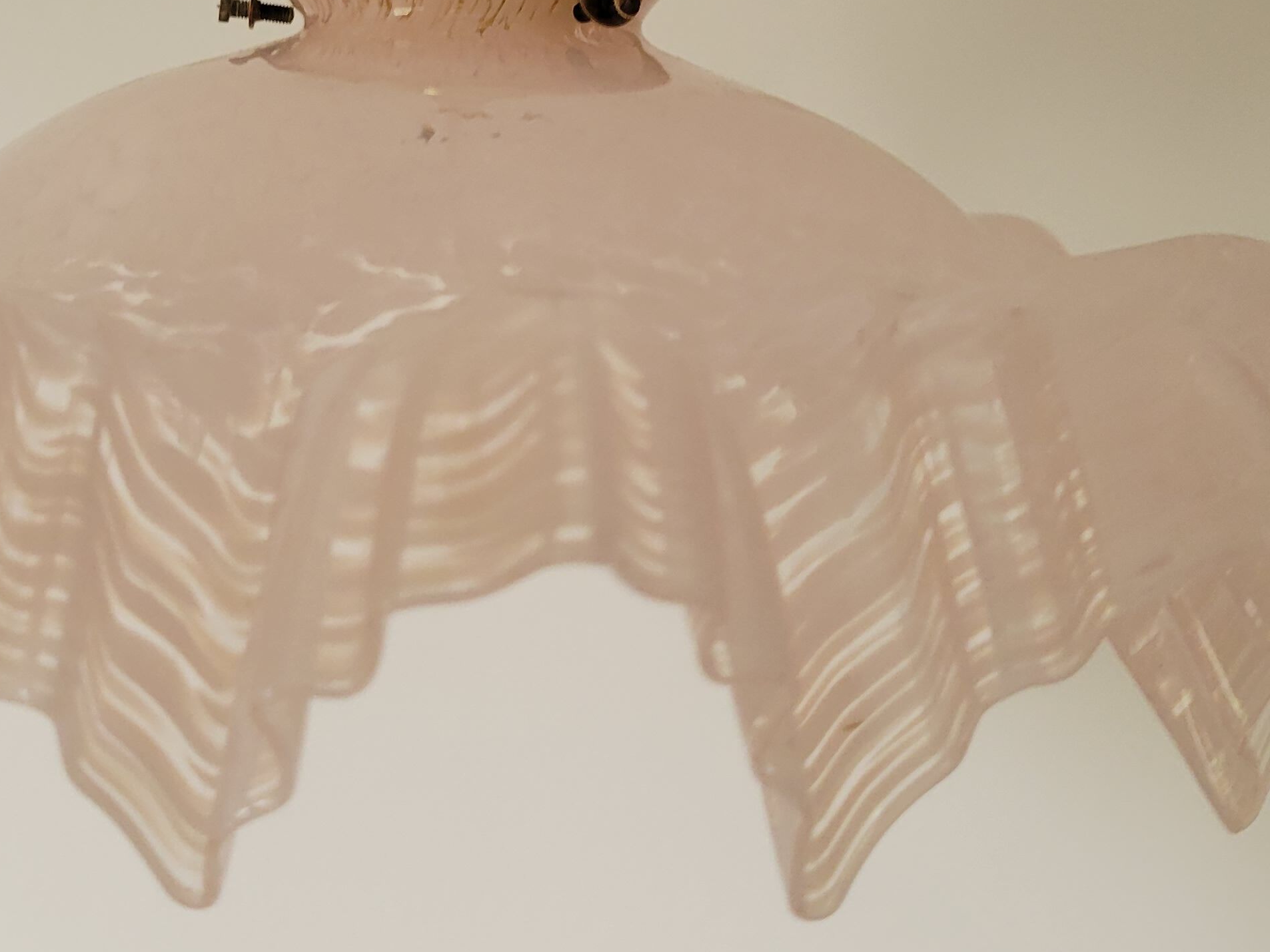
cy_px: 123
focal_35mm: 55
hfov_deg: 34.8
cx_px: 481
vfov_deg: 25.8
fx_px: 2018
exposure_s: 1/50
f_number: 1.8
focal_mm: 5.4
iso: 200
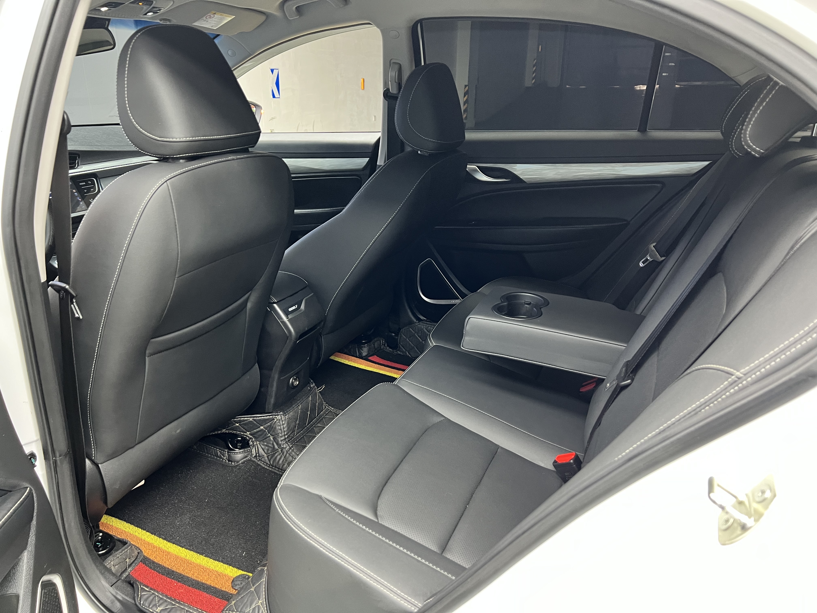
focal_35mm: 26
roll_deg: -0.9
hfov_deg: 67.3
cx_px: 408
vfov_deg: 53.1
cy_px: 306
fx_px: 614
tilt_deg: -21.1
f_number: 1.5
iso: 320
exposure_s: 1/50
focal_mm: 5.7
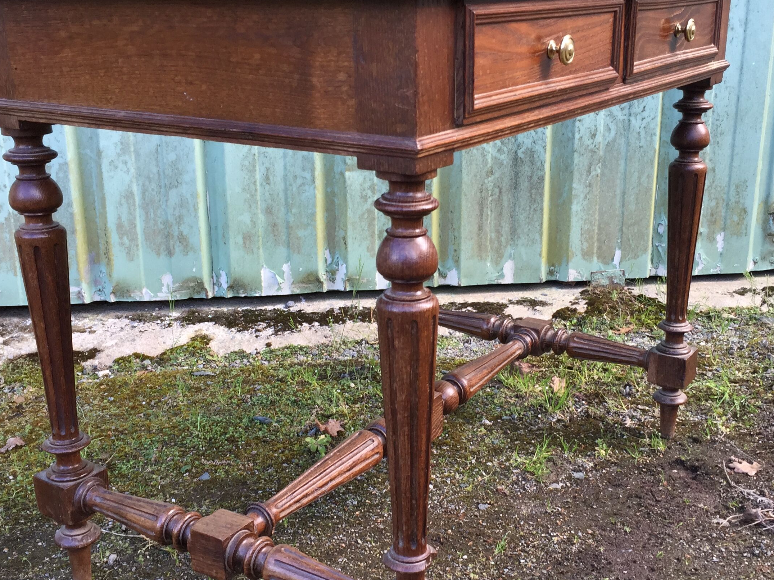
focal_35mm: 44
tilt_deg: -18.0
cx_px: 404
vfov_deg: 32.9
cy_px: 306
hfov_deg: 42.9
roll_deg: +0.4
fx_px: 984
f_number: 2.2
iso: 40
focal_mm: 4.15
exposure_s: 1/100
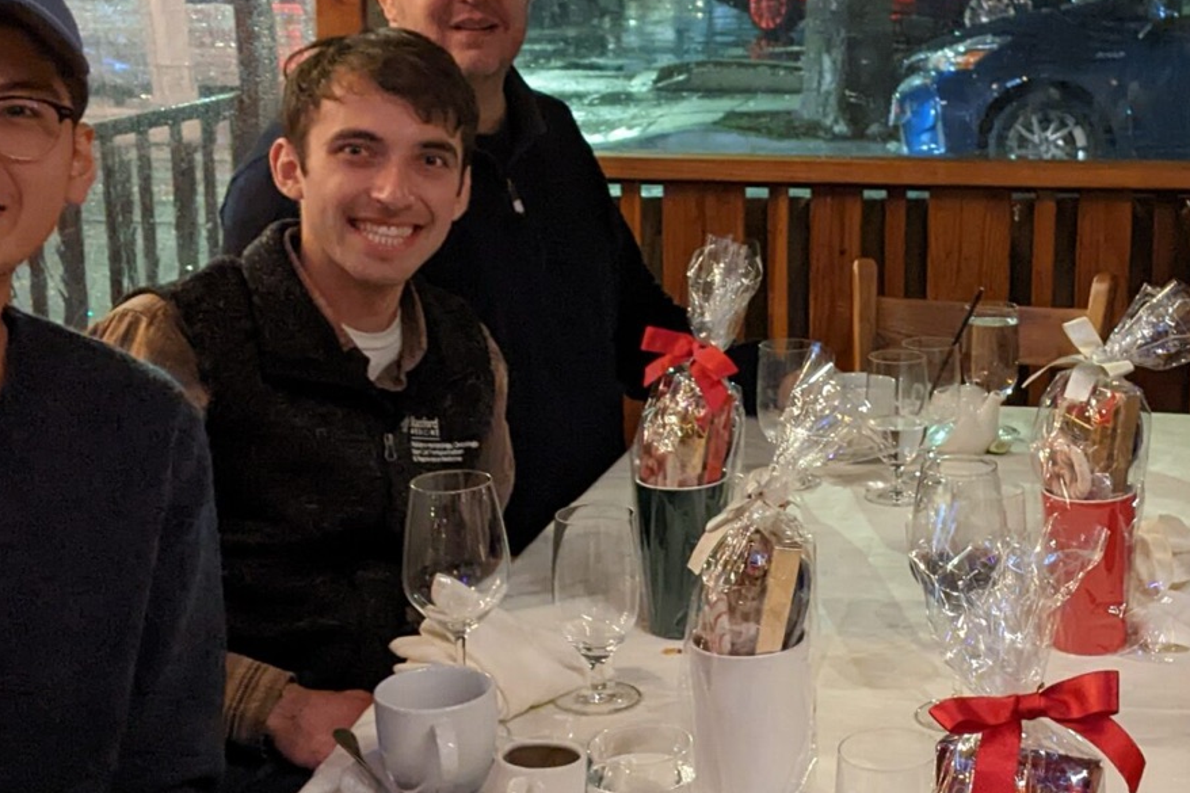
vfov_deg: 21.2
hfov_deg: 30.8
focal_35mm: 64
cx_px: 908
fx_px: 2115
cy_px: 378
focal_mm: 4.44
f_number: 1.8
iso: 1194
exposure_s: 1/15
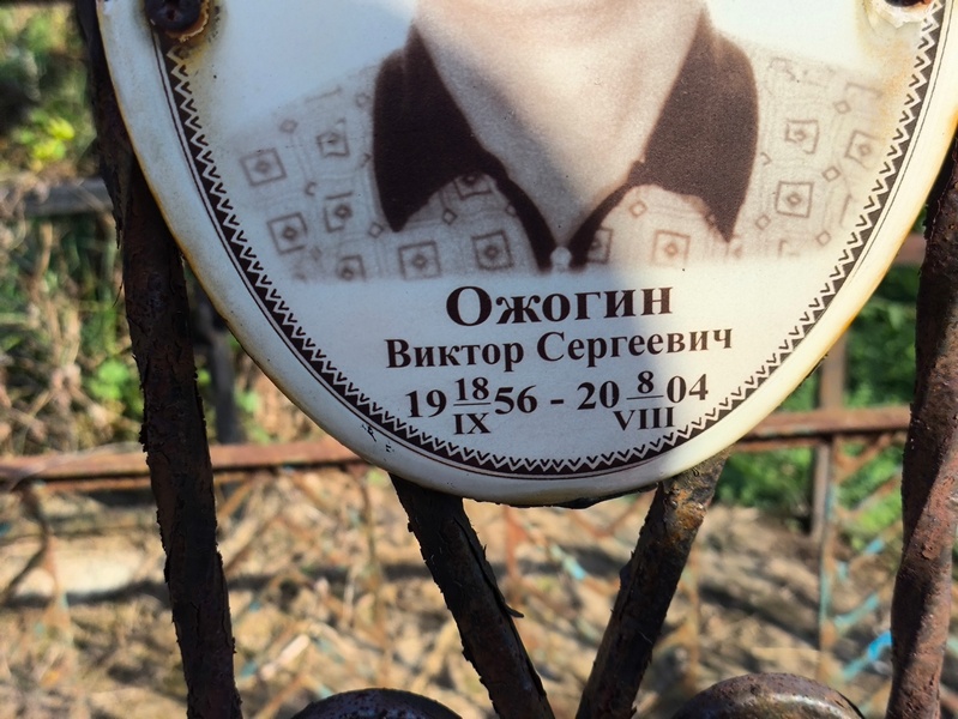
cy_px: 360
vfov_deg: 29.1
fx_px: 1384
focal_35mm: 50
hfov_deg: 38.2
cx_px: 479
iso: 50
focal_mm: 4.71
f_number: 1.7
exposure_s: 1/877
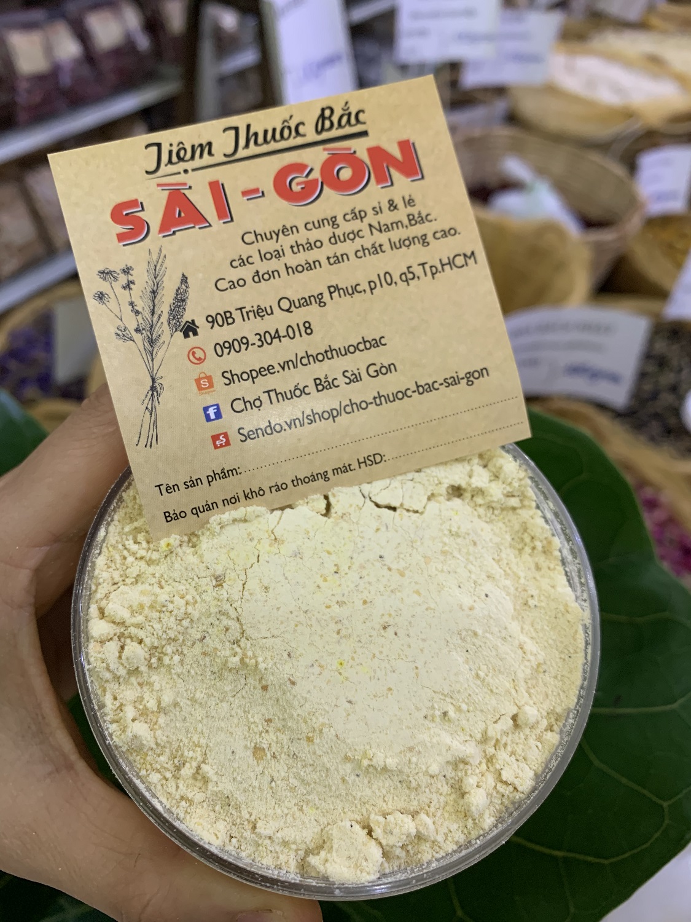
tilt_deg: -45.3
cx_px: 346
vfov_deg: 67.3
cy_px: 461
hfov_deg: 53.1
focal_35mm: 26
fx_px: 692
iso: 125
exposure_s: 1/50
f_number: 1.8
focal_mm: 4.25
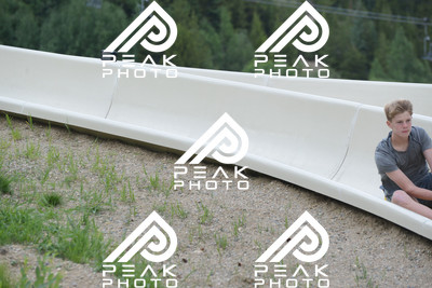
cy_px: 144
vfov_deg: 7.0
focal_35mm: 195
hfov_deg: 10.5
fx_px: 2341
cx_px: 216
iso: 1000
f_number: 6.3
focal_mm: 195
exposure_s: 1/1250
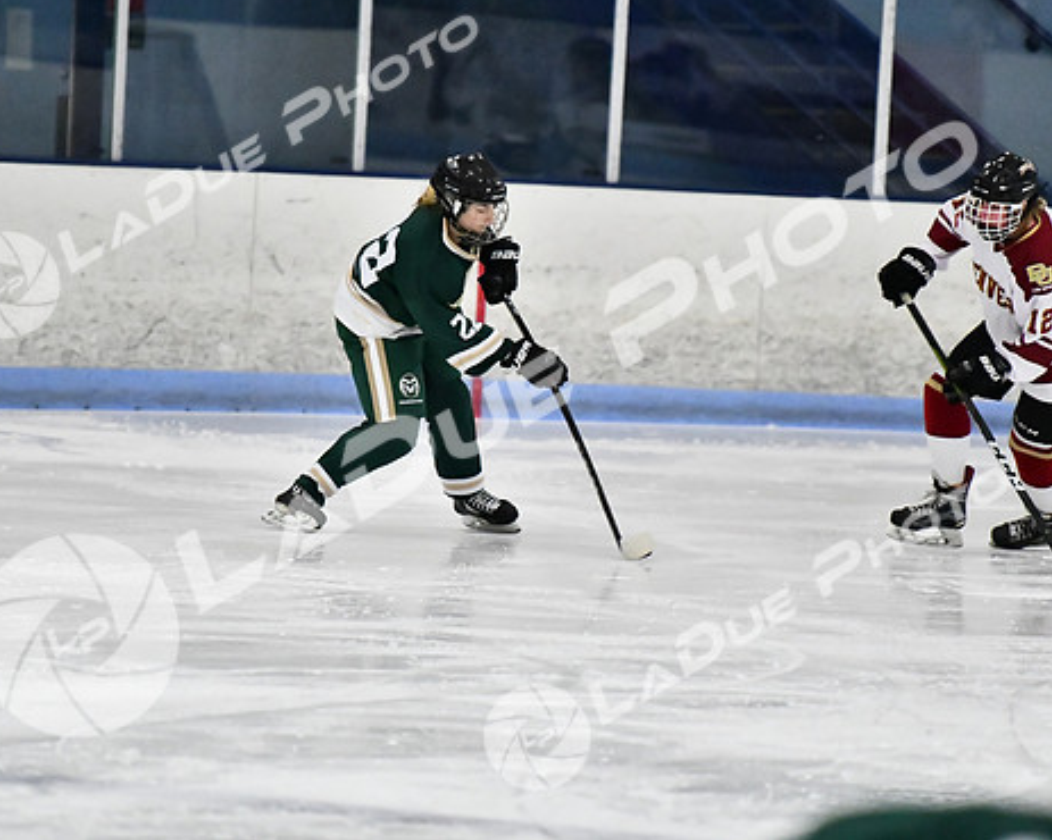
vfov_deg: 4.4
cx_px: 479
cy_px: 403
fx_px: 10986
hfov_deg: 5.5
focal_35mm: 353
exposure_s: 1/1250
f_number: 2.8
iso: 8000
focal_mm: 200
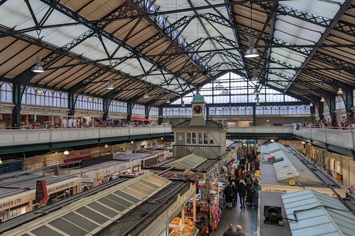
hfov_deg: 56.6
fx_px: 325
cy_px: 122
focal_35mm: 33
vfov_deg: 39.9
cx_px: 136
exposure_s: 1/100
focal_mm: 6.81
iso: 49
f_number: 1.85
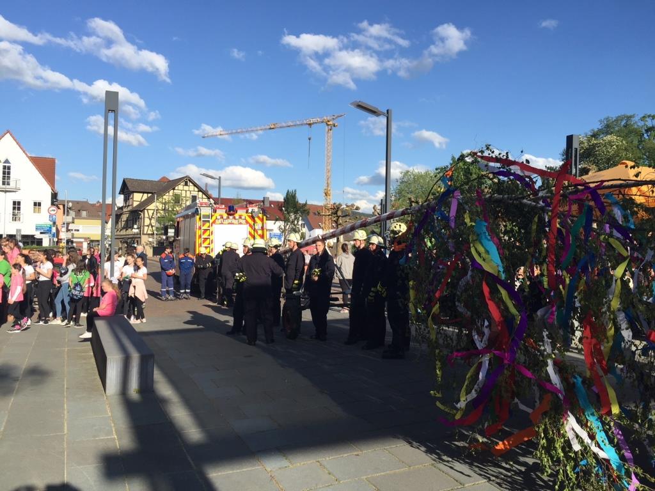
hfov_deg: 61.7
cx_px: 328
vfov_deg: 48.2
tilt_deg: +1.1
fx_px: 549
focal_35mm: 29
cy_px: 246
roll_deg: -1.2
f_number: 2.2
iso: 32
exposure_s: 1/1721
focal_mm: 4.15
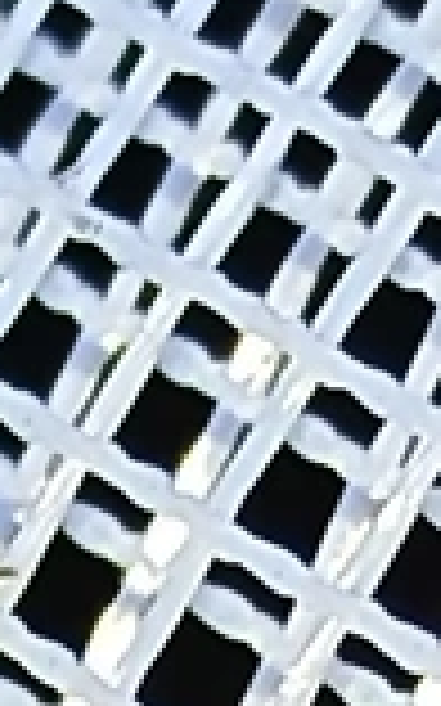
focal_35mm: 507
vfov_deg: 4.1
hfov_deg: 2.6
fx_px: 9758
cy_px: 652
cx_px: -166
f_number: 1.7
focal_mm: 5.31
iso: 100
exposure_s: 1/50
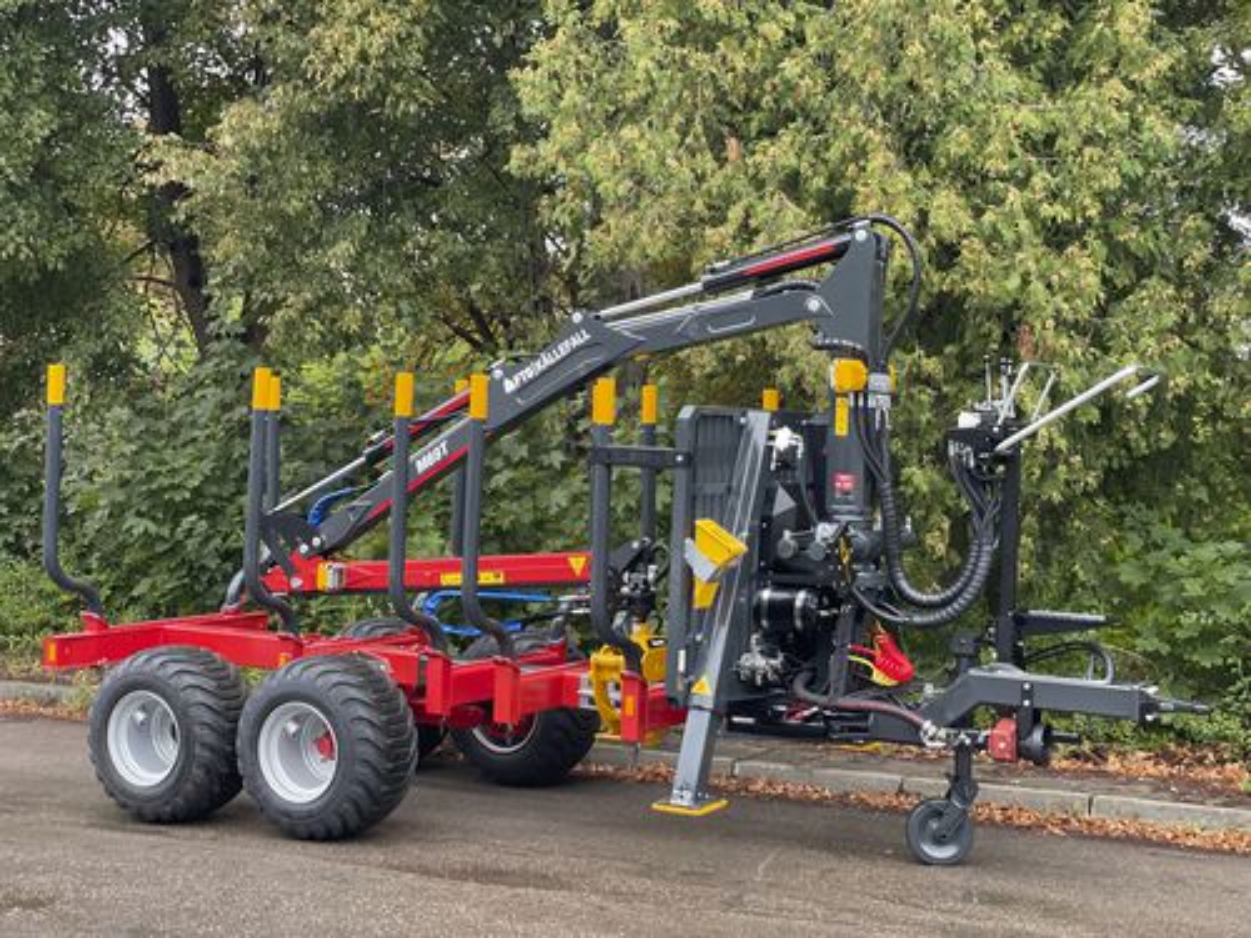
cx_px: 626
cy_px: 469
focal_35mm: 52
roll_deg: -0.6
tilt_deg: +0.9
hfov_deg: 36.8
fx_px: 1879
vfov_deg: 28.0
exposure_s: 1/122
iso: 200
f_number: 2
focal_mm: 6
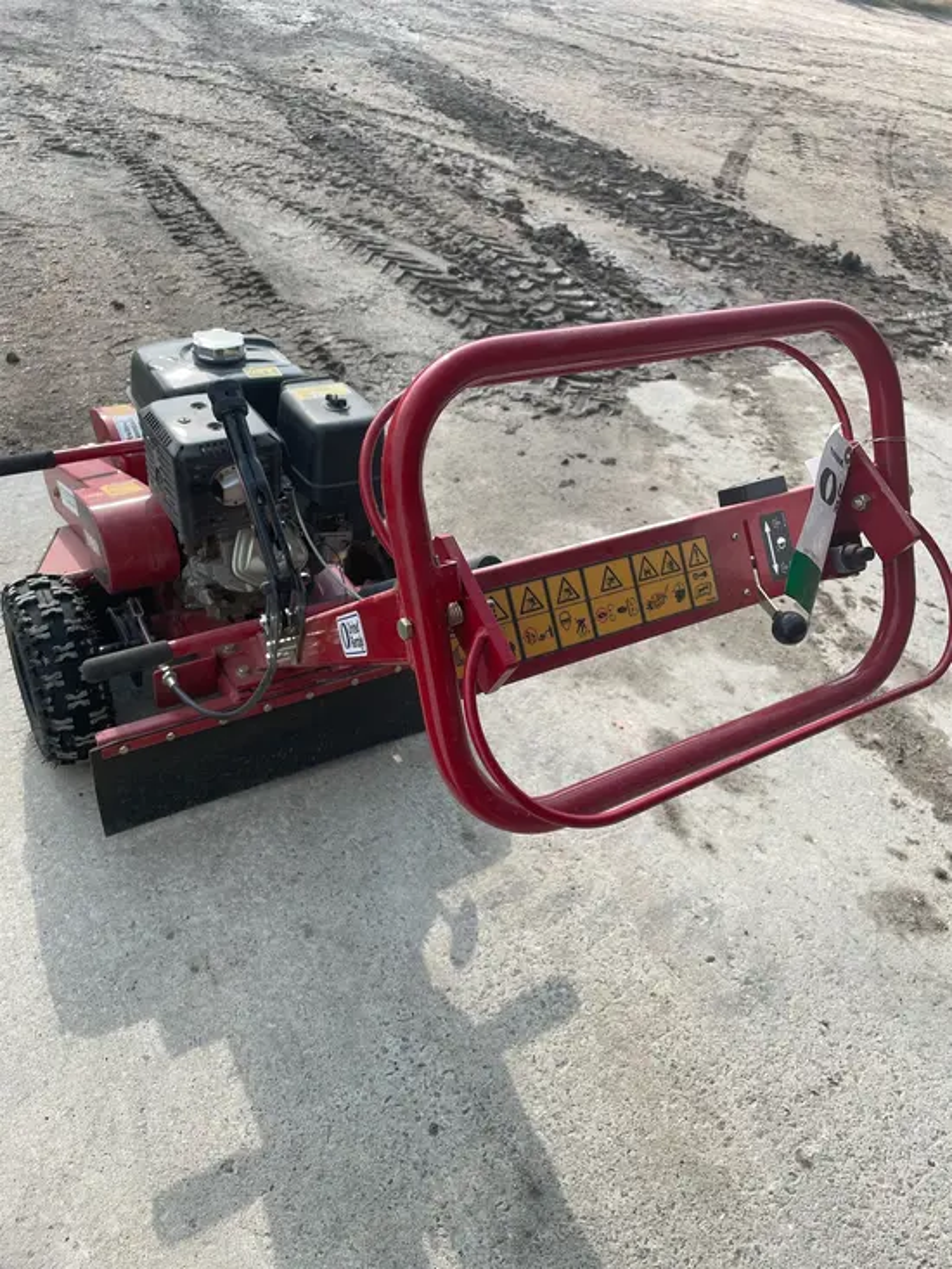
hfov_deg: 53.1
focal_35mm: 26
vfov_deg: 67.3
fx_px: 953
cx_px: 476
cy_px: 634
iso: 32
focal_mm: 4.2
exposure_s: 1/1553
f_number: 1.6
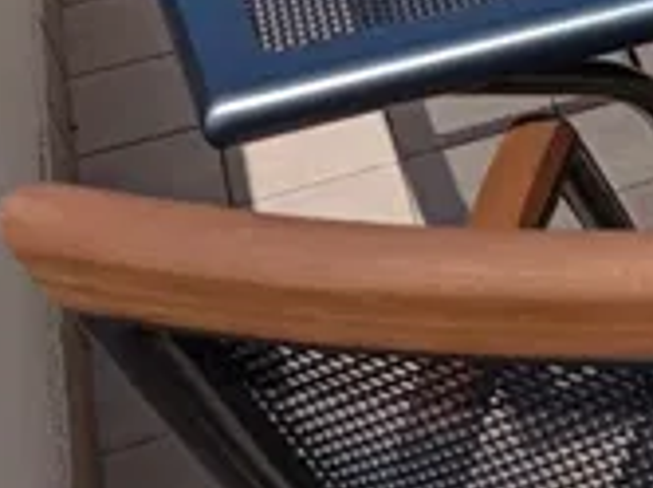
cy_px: -39
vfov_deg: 12.5
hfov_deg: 13.5
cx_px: 1463
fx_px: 2185
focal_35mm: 116
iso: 100
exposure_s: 1/456
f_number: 1.75
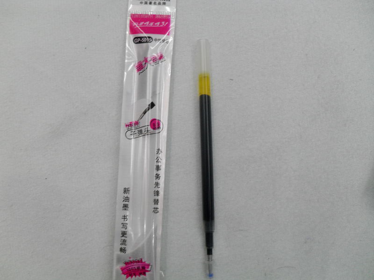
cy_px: 140
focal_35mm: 35
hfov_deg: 52.6
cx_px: 187
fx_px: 378
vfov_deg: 40.7
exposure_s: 1/45
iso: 100
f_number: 2.8
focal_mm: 6.2
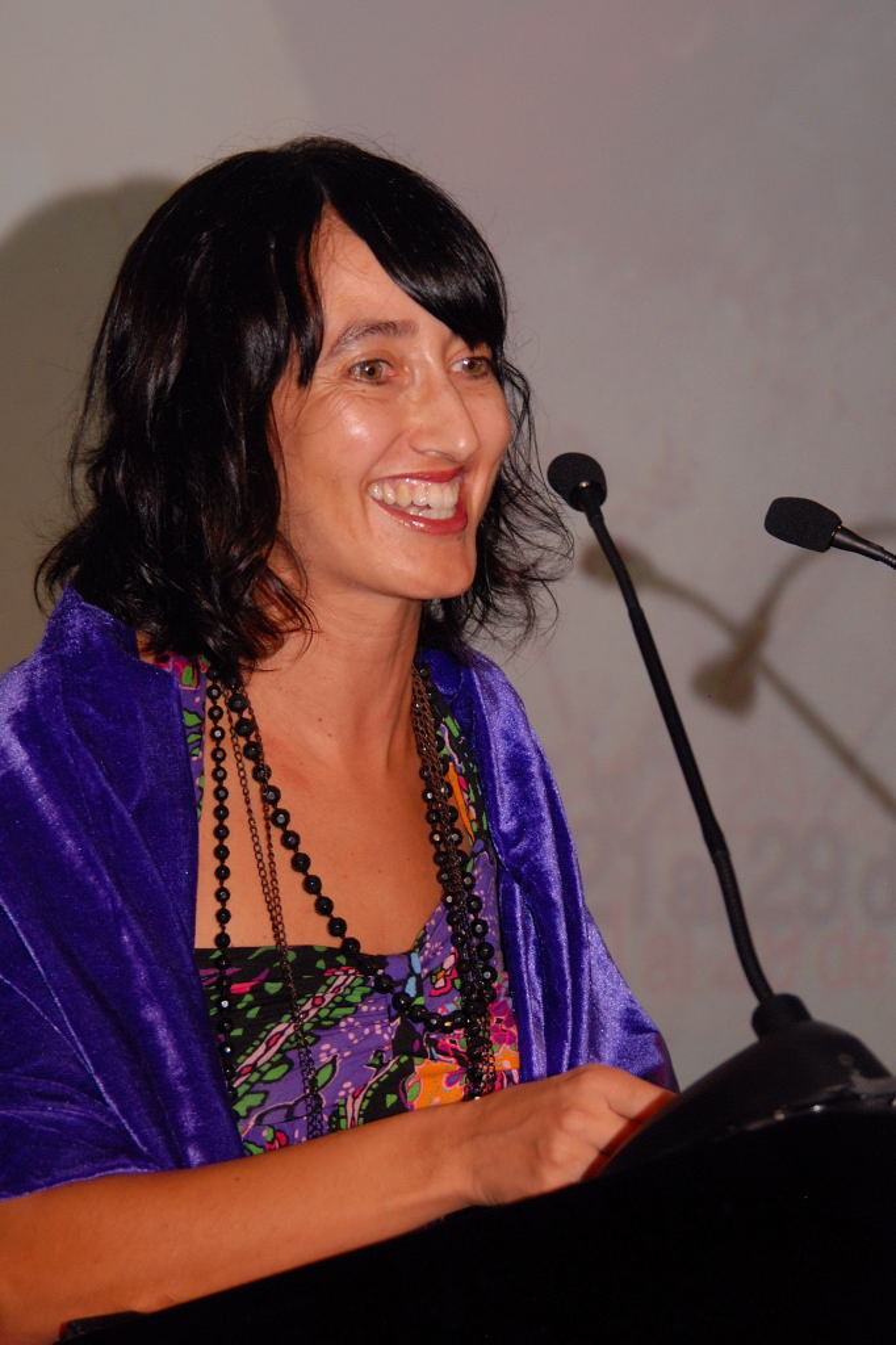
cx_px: 448
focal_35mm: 98
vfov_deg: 20.9
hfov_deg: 14.0
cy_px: 672
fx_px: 3642
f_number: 5.3
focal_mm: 65
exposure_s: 1/125
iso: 400
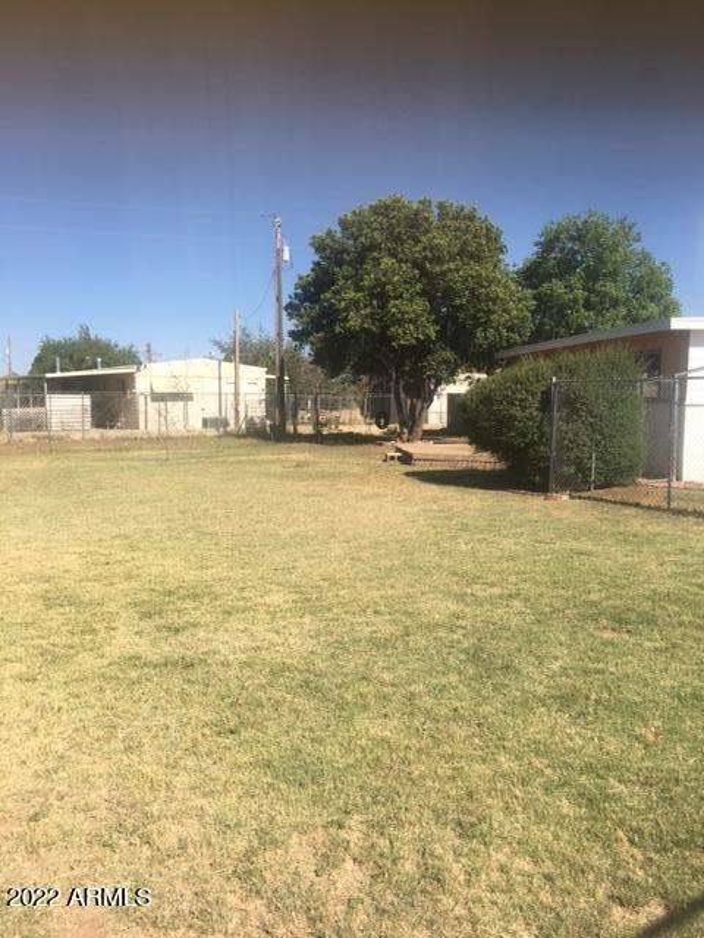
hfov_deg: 48.2
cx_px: 352
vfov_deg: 61.7
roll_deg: -1.2
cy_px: 469
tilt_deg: -4.5
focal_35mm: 29
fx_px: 786
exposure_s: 1/1832
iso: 25
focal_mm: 4.15
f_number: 2.2
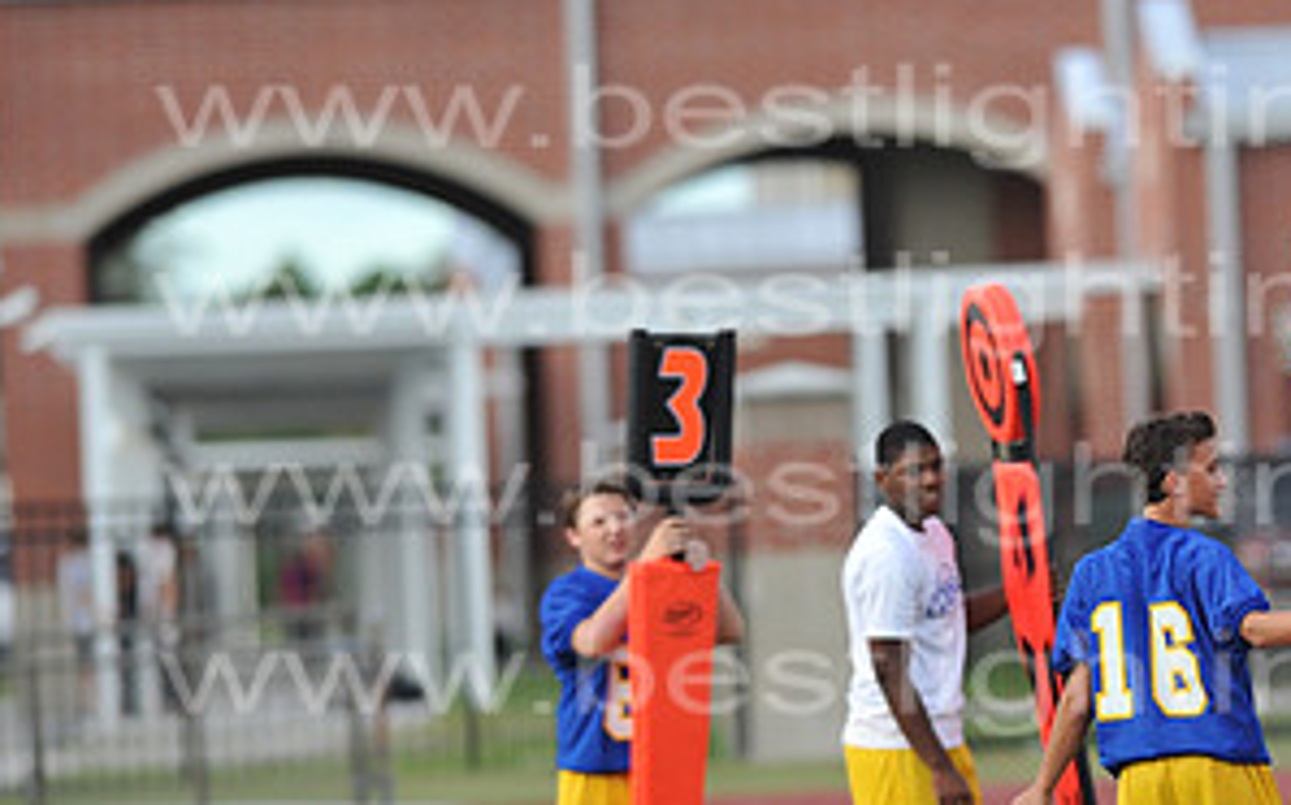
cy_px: 589
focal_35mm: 594
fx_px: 20891
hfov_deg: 3.5
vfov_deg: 2.2
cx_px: 1148
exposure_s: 1/1600
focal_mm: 300
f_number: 4
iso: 1000
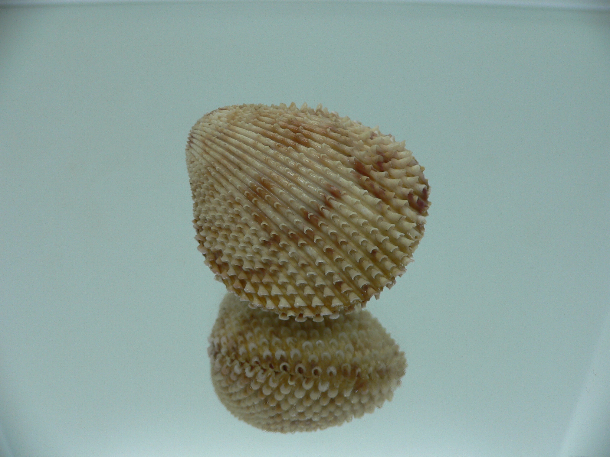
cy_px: 228
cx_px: 305
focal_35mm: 35
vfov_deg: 40.7
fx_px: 617
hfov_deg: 52.6
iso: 80
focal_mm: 4.6
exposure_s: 1/60
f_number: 2.8
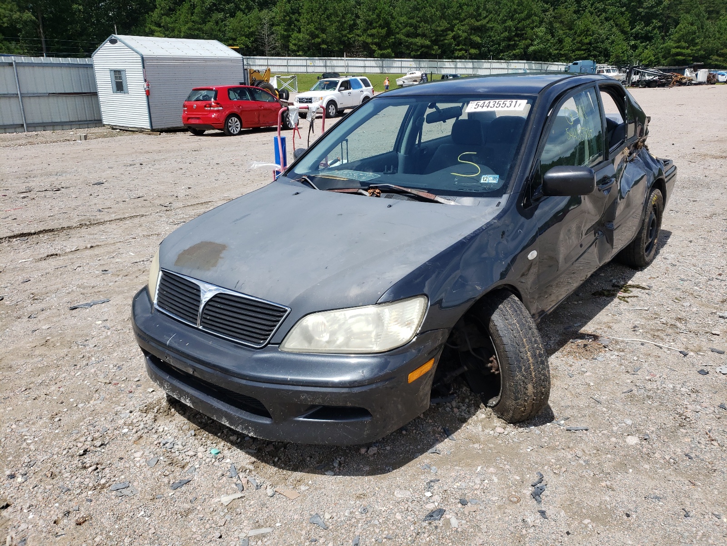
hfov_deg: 67.3
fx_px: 546
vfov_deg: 53.1
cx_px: 364
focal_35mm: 26
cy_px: 273
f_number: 1.5
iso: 50
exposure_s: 1/3333
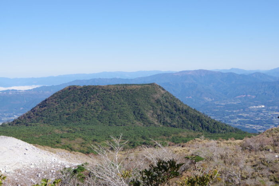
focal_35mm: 60
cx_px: 140
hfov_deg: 33.4
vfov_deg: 22.6
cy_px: 93
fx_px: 465
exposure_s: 1/320
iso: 200
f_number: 9
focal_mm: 40
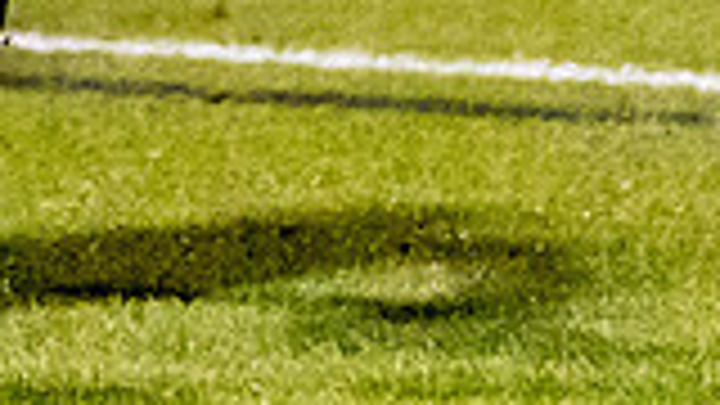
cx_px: 222
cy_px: -1145
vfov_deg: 0.8
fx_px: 29134
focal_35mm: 1526
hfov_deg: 1.4
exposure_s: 1/1250
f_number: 2.8
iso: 6400
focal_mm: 200
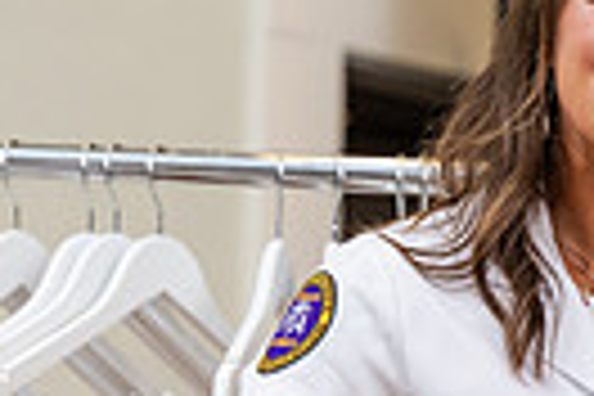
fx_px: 9421
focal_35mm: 571
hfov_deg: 3.6
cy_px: 322
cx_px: 783
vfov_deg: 2.4
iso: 1600
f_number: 3.5
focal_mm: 130
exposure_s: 1/200
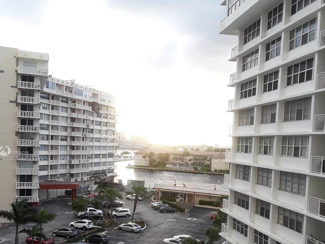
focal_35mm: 38
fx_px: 357
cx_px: 162
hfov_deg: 49.0
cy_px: 153
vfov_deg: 37.5
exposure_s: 1/153
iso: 40
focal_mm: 2.9
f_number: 1.9
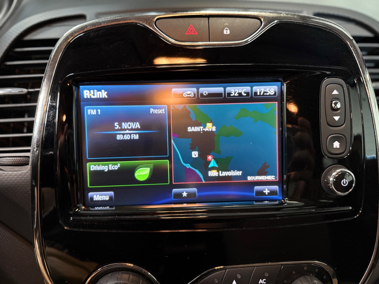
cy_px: 142
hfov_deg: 71.6
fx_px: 263
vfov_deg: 56.8
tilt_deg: -23.6
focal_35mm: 24
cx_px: 190
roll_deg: -0.3
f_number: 1.78
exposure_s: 1/31
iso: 640
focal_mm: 6.76
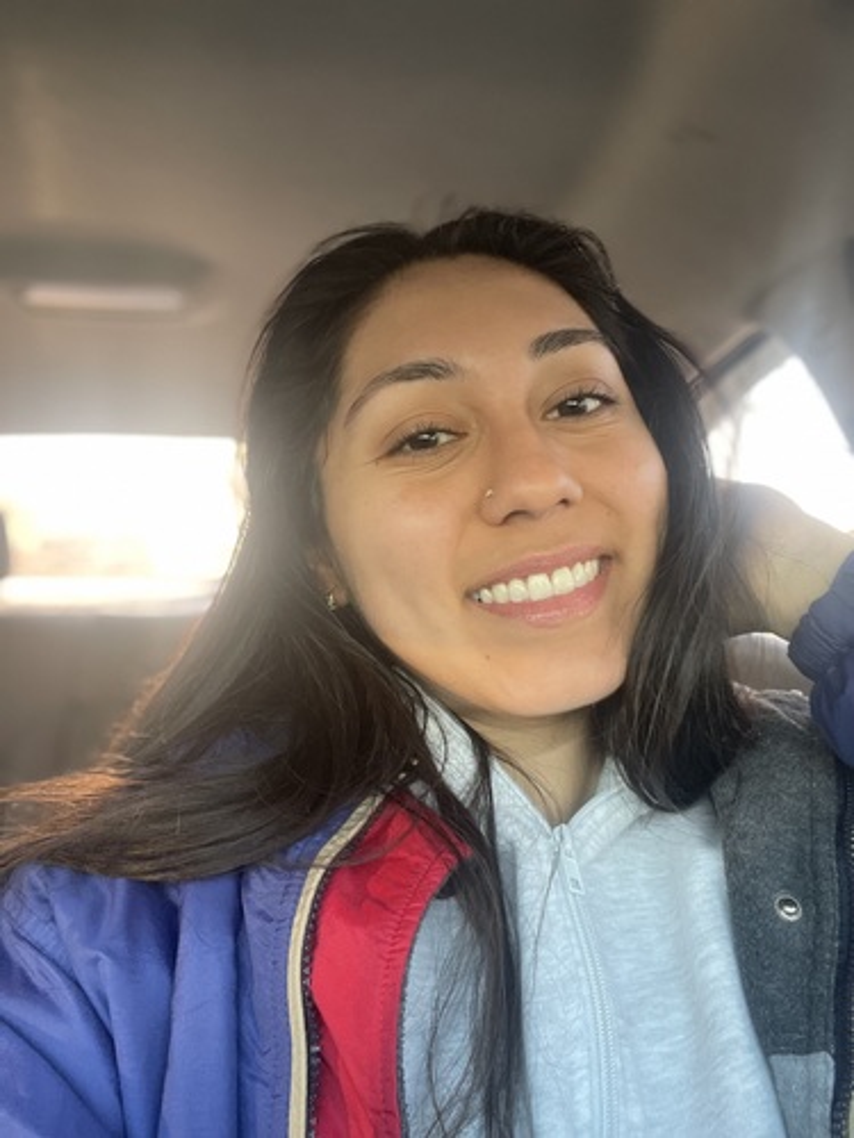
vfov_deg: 60.0
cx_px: 427
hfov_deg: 46.8
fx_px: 987
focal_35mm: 30
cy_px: 569
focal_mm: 2.71
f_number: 2.2
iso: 200
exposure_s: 1/60
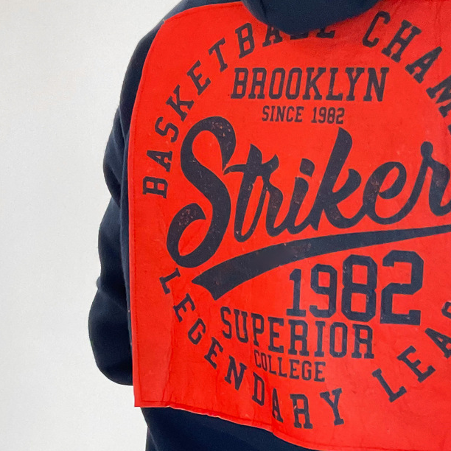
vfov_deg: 25.5
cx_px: 251
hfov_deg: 25.7
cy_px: 311
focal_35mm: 67
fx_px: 988
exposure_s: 1/60
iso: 200
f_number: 1.8
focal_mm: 3
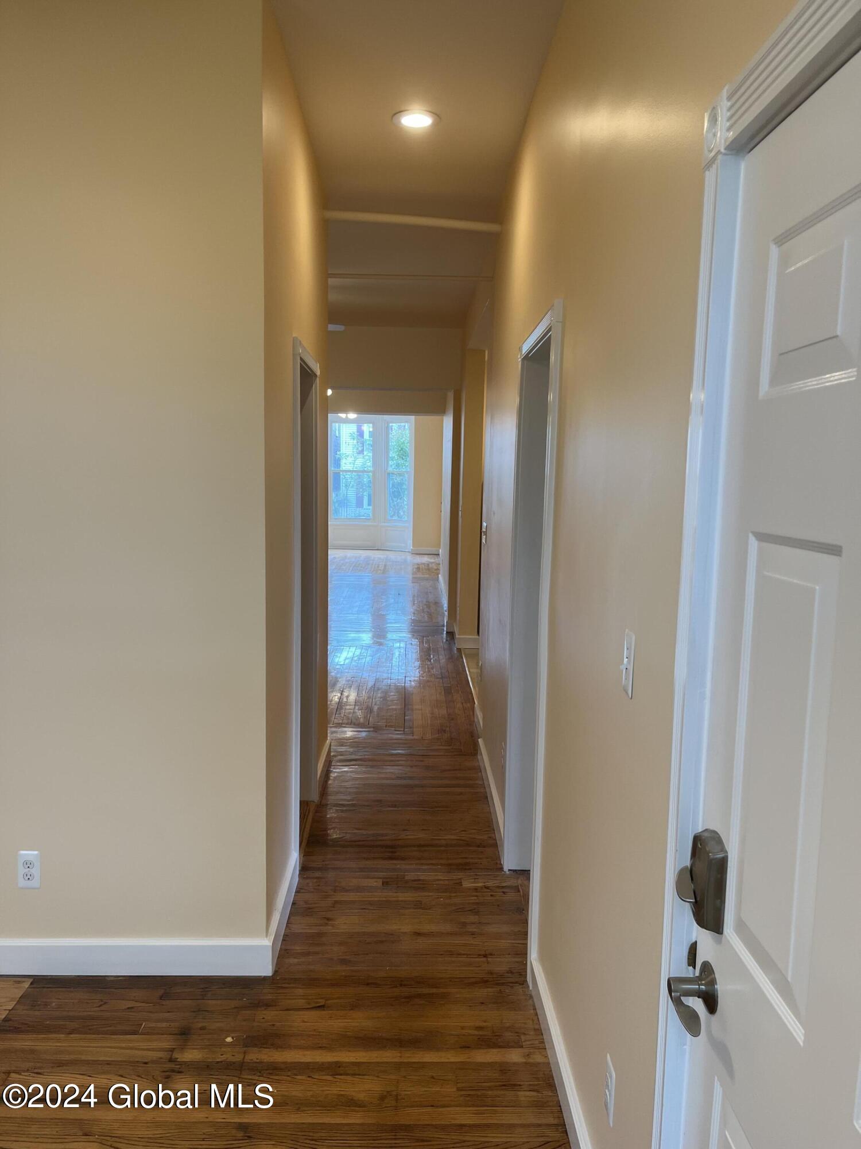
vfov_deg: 67.3
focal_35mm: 26
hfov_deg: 53.1
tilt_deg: -7.5
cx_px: 430
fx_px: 862
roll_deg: -0.7
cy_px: 574
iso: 100
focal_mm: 5.1
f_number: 1.6
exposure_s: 1/120
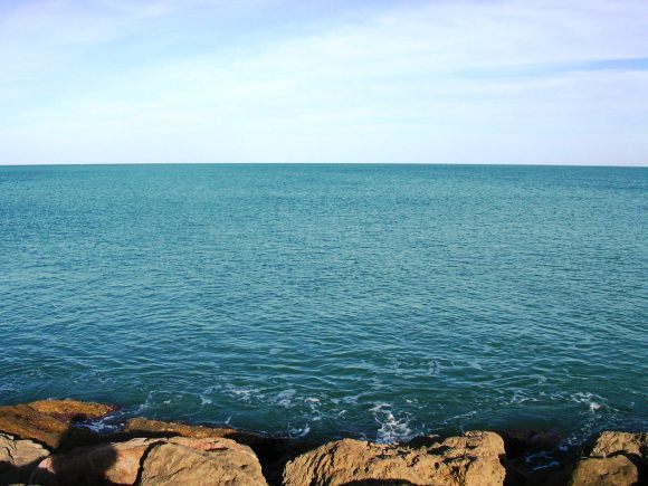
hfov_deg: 50.1
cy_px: 243
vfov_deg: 38.7
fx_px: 693
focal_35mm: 37
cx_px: 324
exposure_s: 1/400
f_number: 4.5
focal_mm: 5.6
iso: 100
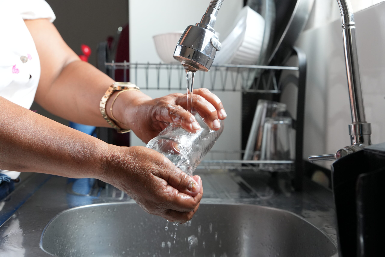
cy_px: 128
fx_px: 674
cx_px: 192
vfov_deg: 21.6
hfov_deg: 31.9
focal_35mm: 63
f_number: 4
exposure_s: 1/160
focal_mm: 42
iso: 1000
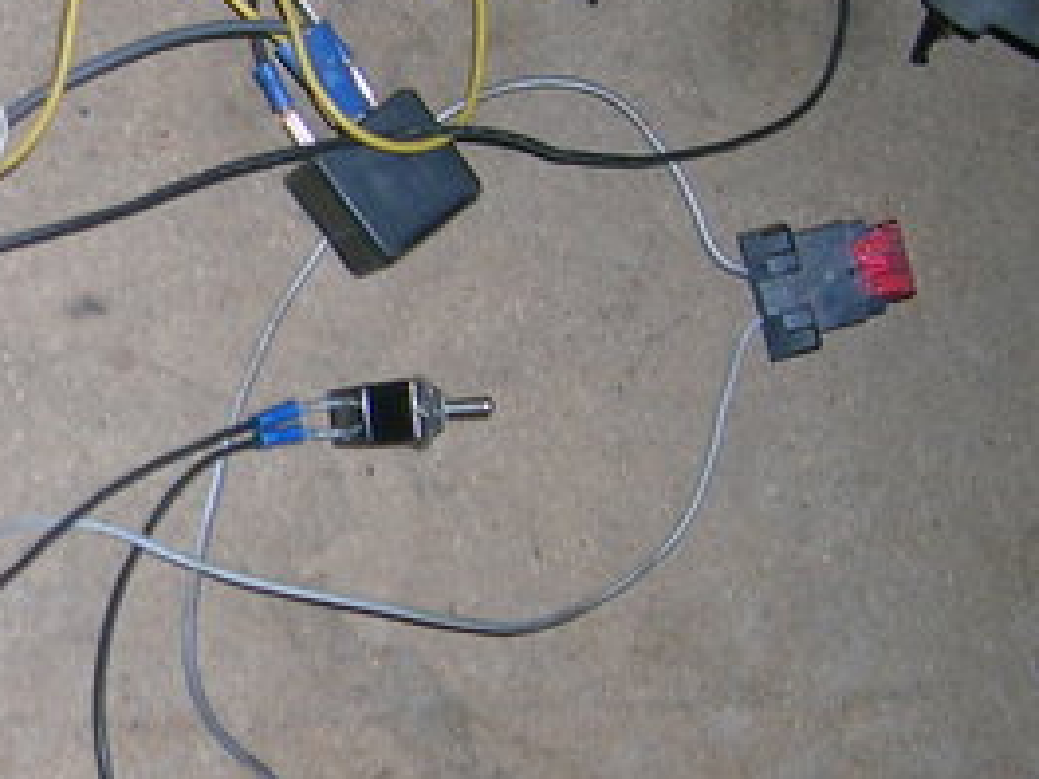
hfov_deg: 20.3
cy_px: 500
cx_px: -224
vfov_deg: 16.4
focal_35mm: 90
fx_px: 2701
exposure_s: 1/60.1
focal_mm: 5.7
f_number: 2.9
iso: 50
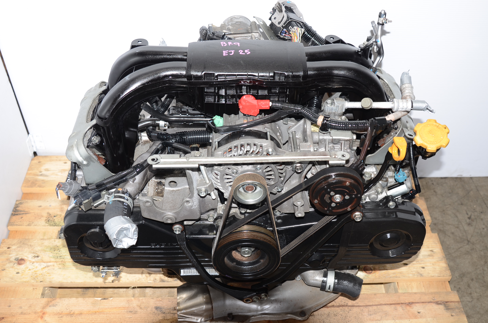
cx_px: 244
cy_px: 162
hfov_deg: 49.6
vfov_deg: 34.1
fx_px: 528
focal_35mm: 39
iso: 100
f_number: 5
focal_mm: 26
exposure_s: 1/60
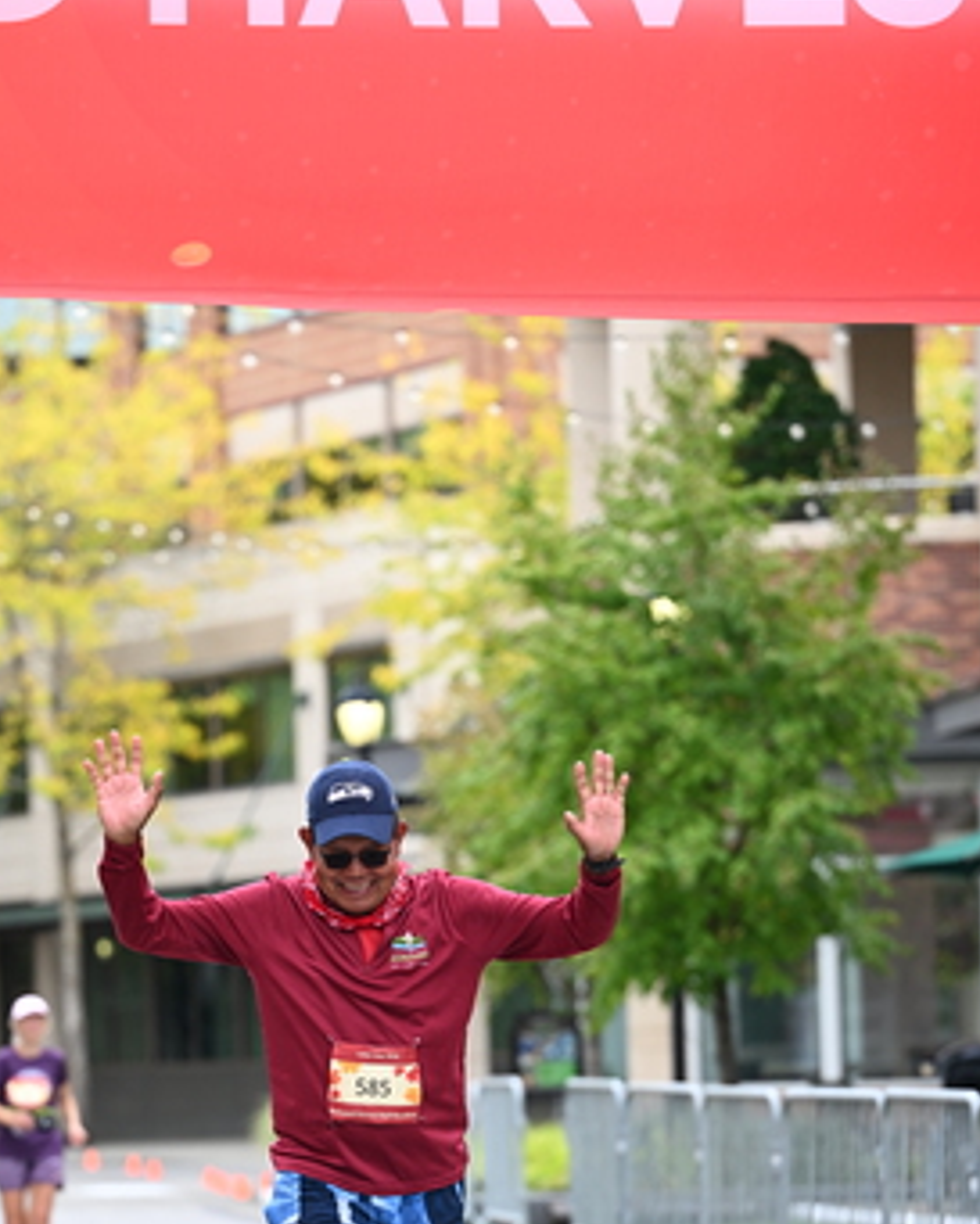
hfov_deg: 9.9
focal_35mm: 156
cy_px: 944
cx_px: 382
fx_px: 5653
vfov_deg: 12.3
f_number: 2.8
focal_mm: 103
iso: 400
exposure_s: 1/1000
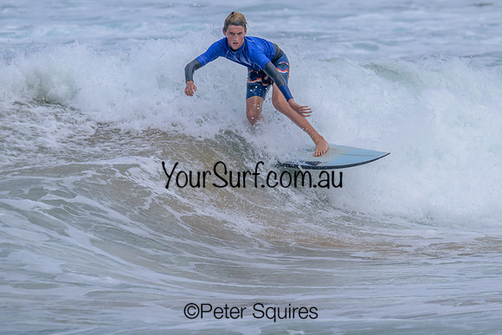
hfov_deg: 2.7
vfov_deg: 1.8
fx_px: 10550
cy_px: 123
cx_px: 282
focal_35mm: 756
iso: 500
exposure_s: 1/2000
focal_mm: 560
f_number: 11
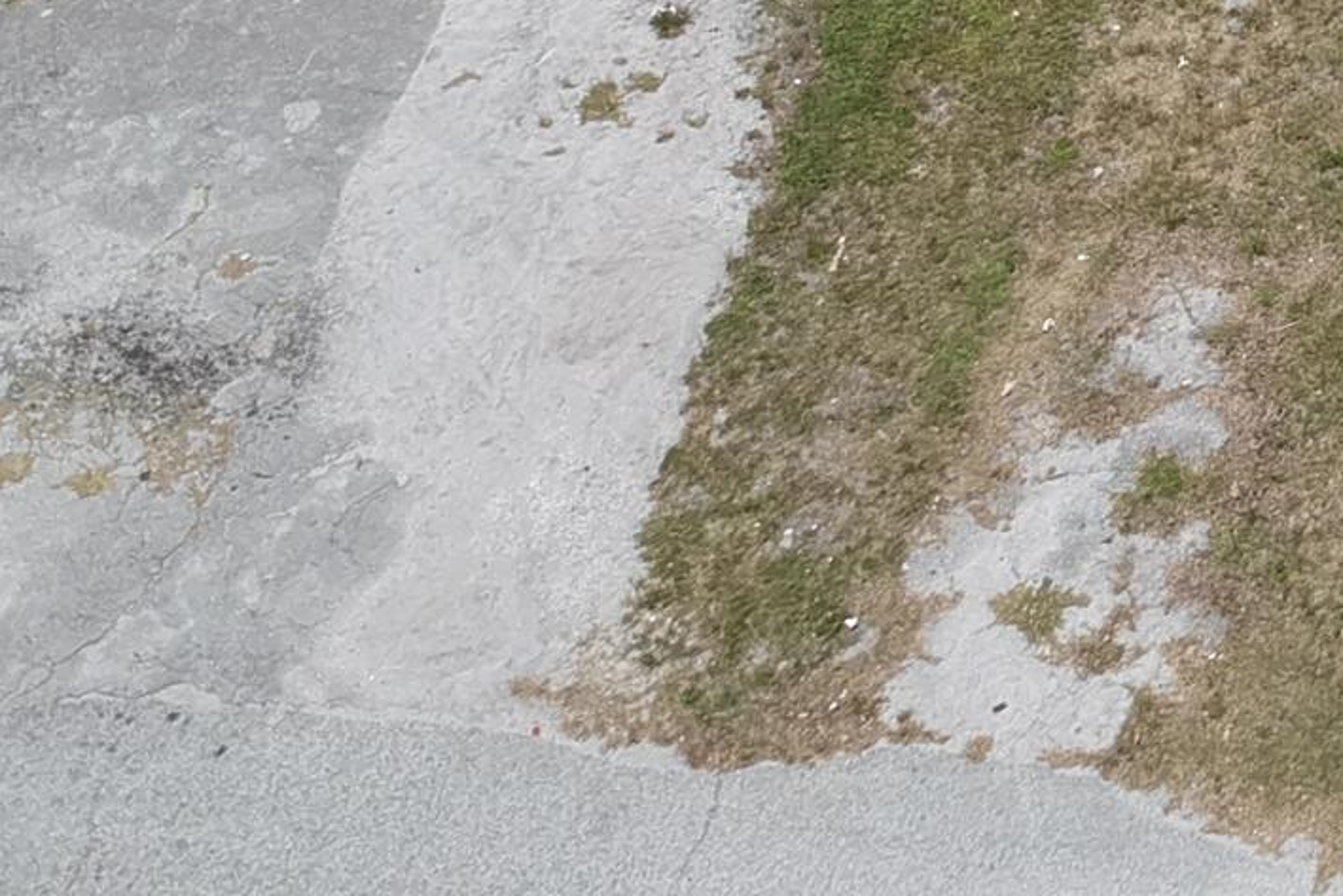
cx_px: 2353
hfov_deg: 16.0
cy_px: -701
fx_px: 4104
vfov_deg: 11.6
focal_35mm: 110
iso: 100
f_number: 2.6
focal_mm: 4.49
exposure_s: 1/1250
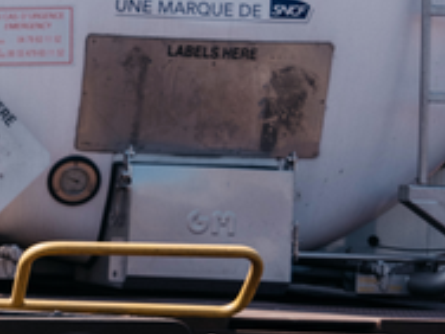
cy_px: 123
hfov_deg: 13.0
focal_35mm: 132
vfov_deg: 11.2
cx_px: -447
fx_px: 1697
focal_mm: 38.9
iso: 200
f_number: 4.8
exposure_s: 1/500
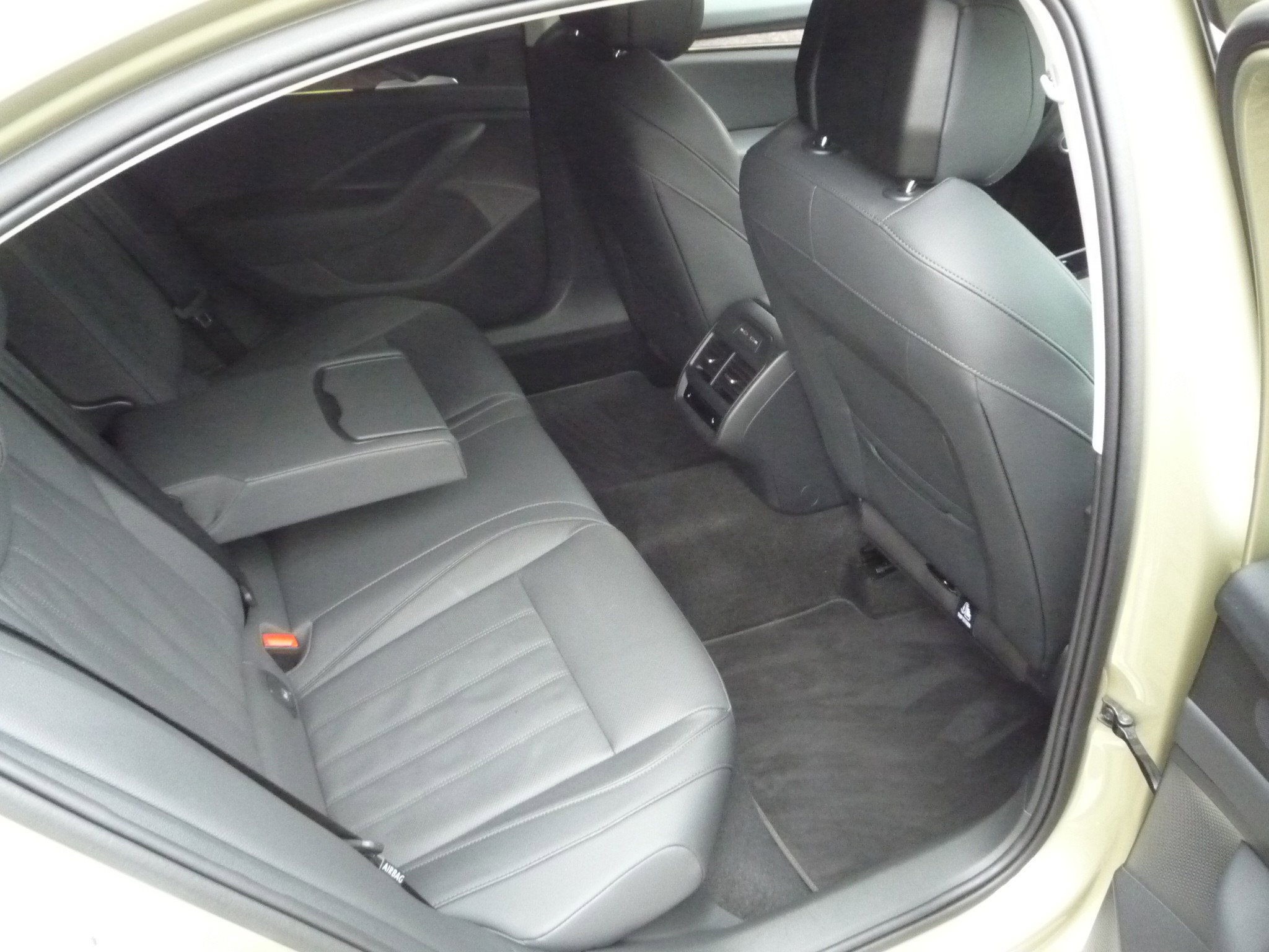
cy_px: 476
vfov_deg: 46.8
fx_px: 1100
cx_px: 634
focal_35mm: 30
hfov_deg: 60.0
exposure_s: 1/20
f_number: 3.3
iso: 800
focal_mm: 5.2
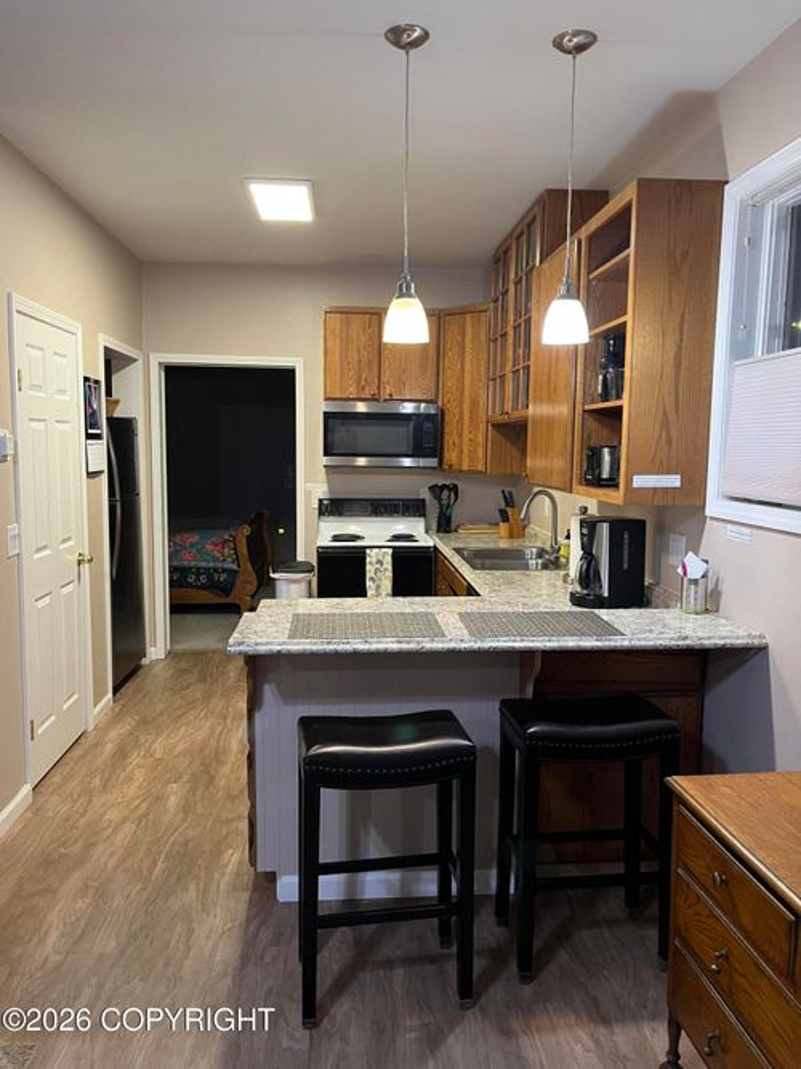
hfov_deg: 53.0
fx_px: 802
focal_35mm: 26
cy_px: 534
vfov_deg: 67.3
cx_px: 400
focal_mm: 5.1
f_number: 1.6
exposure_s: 1/60
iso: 320
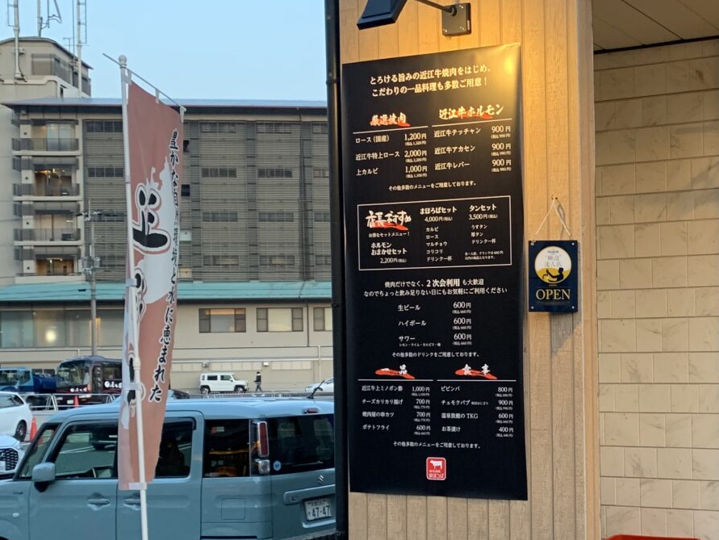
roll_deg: +0.6
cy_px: 360
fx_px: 1164
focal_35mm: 56
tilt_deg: -0.5
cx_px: 632
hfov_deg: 32.8
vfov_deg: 26.0
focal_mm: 4.25
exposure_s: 1/60
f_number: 1.8
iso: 125
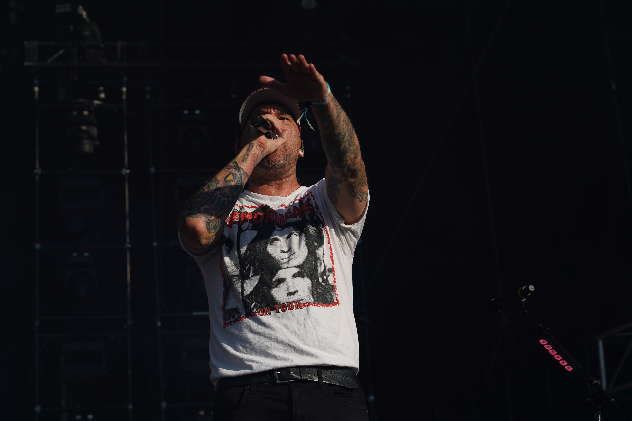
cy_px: 210
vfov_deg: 13.0
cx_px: 316
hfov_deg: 19.5
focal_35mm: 105
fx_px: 1843
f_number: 8
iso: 100
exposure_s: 1/500
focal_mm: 105
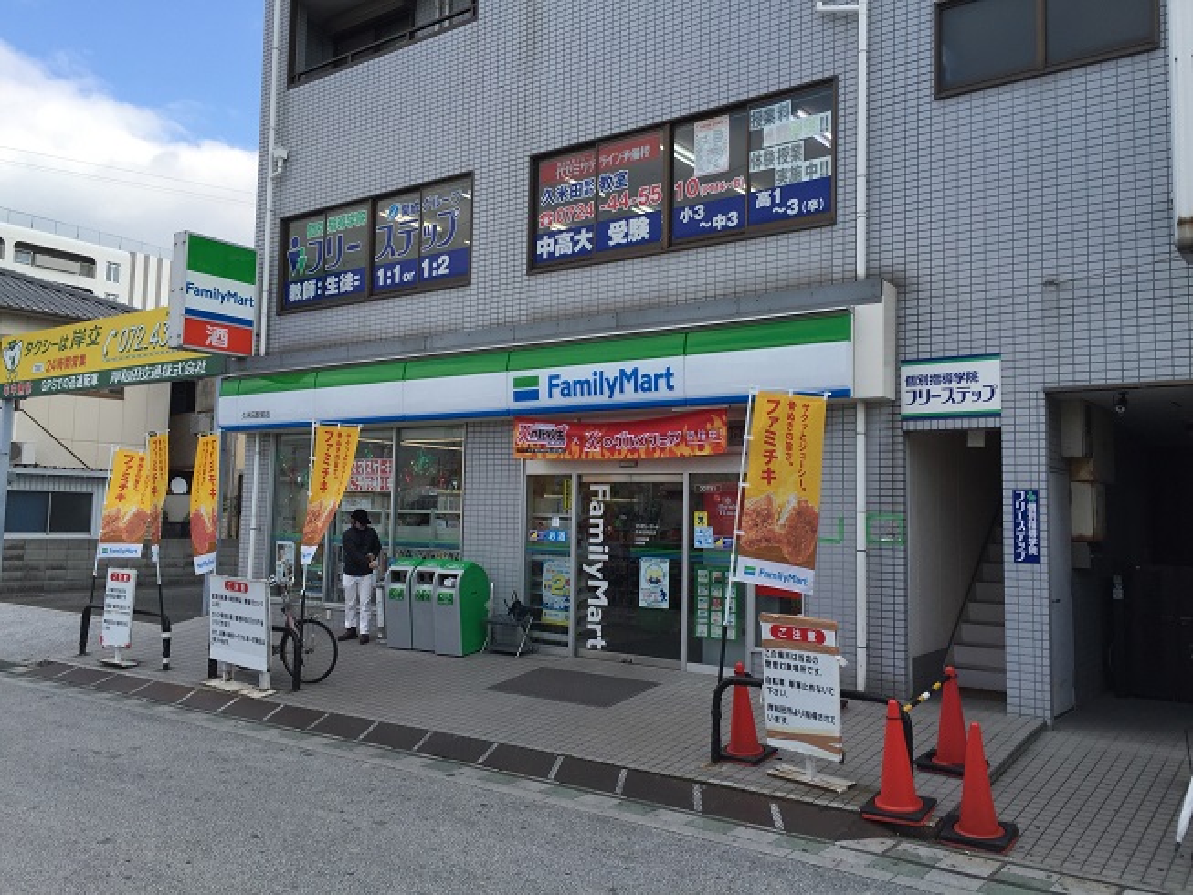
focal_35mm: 29
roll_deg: -2.4
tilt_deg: +5.0
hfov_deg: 61.7
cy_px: 448
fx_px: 1000
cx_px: 596
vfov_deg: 48.2
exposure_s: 1/964
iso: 32
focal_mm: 4.15
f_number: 2.2
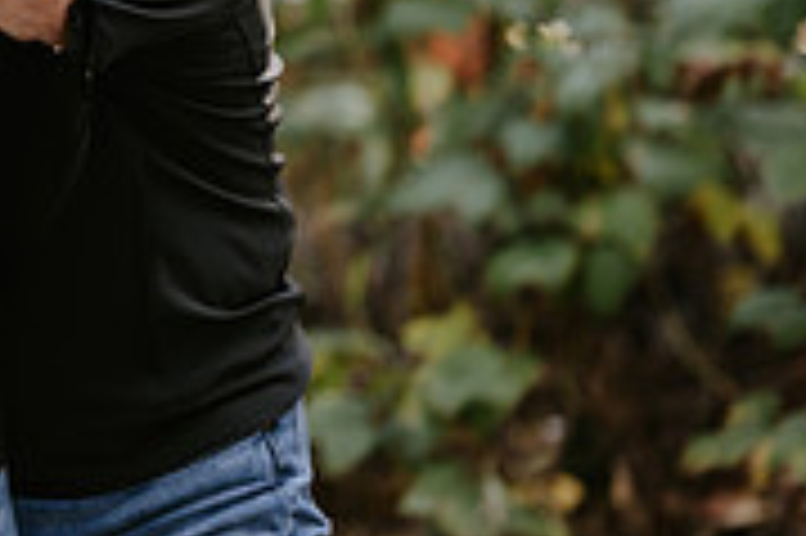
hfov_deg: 7.4
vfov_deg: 5.0
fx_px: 6151
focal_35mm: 275
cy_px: -243
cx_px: -311
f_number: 1.8
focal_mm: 85
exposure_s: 1/640
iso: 500
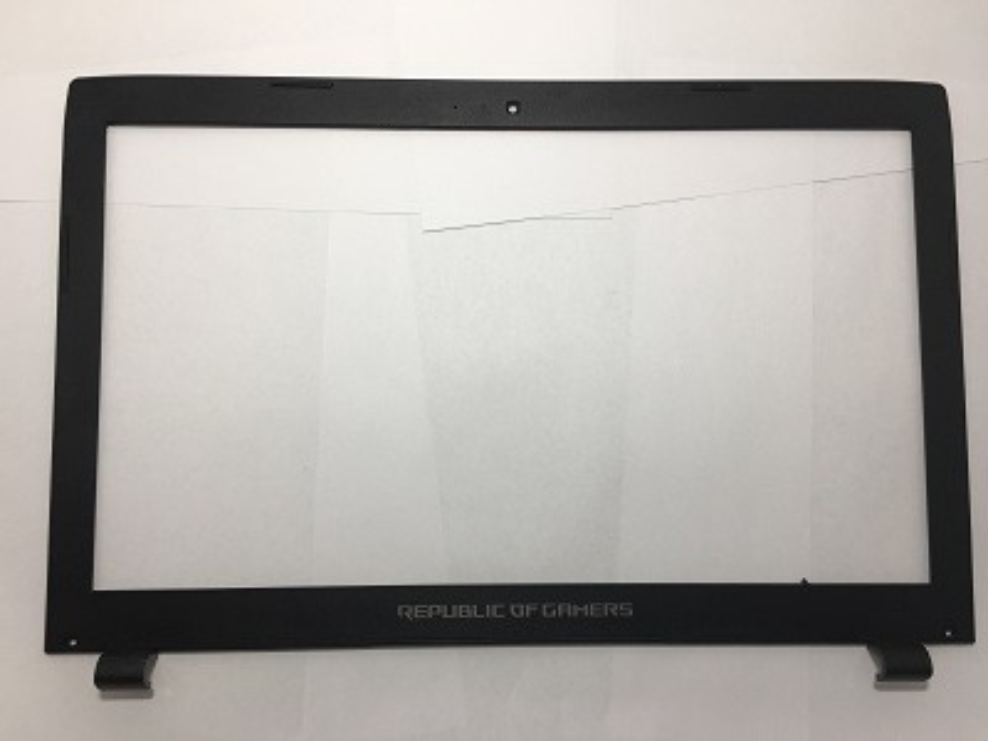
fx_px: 828
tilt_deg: -85.0
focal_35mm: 29
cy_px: 370
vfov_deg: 48.2
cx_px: 494
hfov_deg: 61.7
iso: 25
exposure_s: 1/50
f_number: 2.2
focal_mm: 4.15
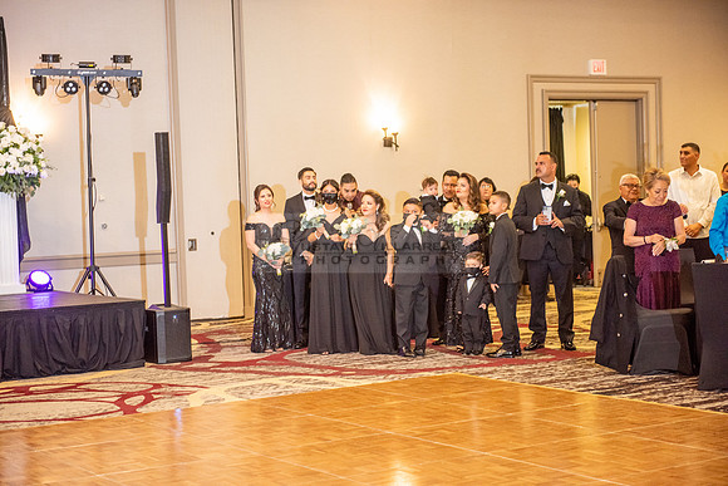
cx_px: 364
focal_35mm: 70
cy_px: 243
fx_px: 1416
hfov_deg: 28.8
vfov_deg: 19.5
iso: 1600
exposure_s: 1/80
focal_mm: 70
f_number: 2.8
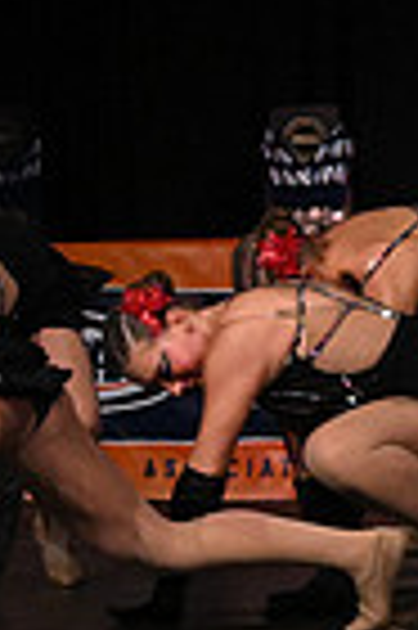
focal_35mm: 385
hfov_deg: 3.5
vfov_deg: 5.4
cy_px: 148
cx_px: -719
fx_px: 6722
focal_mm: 62
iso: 8000
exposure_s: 1/1000
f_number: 4
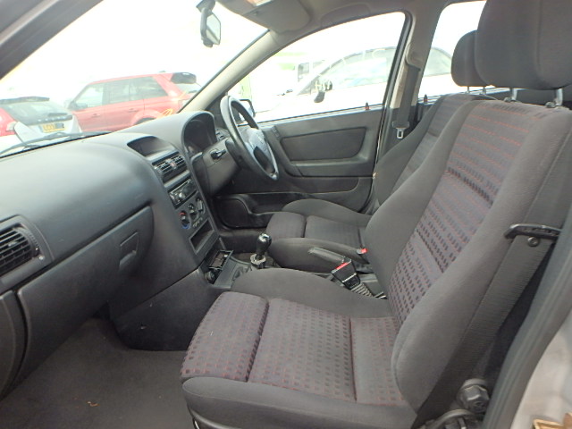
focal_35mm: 21
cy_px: 214
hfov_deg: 79.0
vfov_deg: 63.4
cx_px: 286
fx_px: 347
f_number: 3.5
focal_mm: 3.7
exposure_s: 1/80
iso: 125
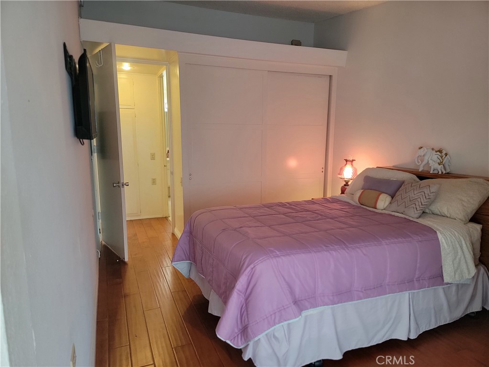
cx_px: 244
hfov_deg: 71.6
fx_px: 339
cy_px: 184
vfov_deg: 56.8
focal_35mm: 24
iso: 250
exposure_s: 1/60
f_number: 1.8
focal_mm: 6.7
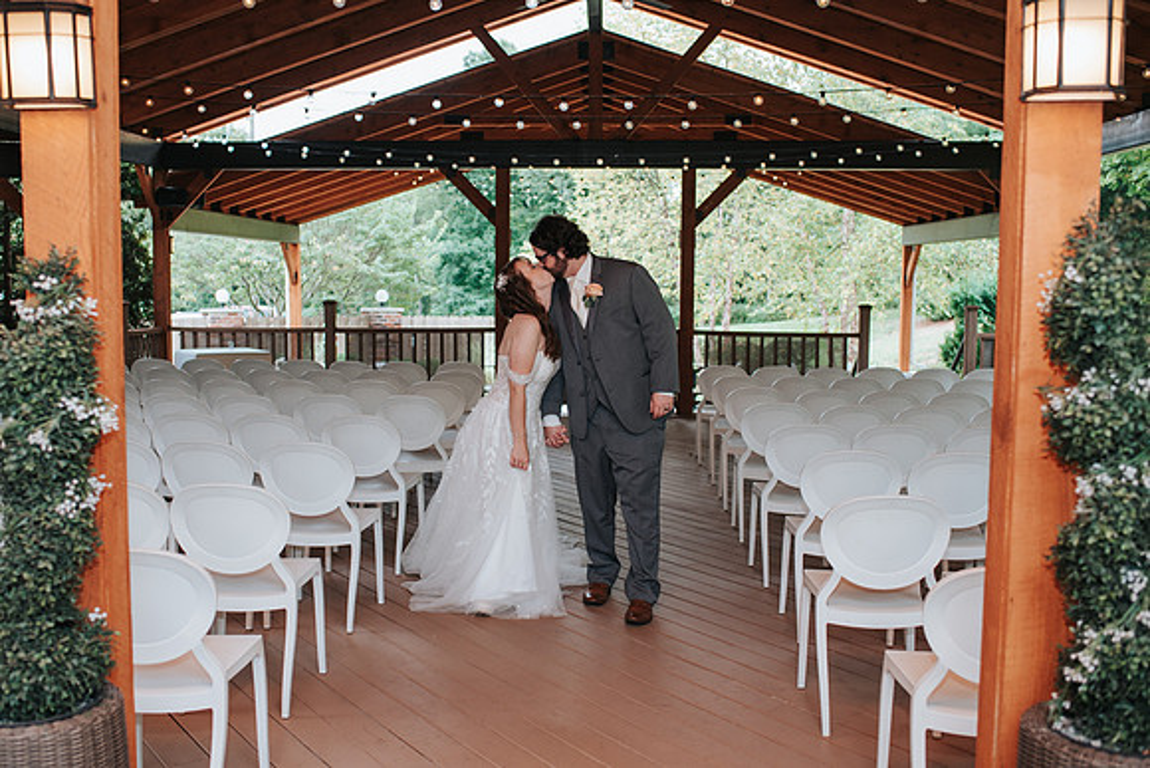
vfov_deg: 34.7
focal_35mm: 38
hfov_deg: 50.1
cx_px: 532
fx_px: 1229
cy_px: 384
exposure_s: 1/200
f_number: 3.2
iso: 320
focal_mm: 35
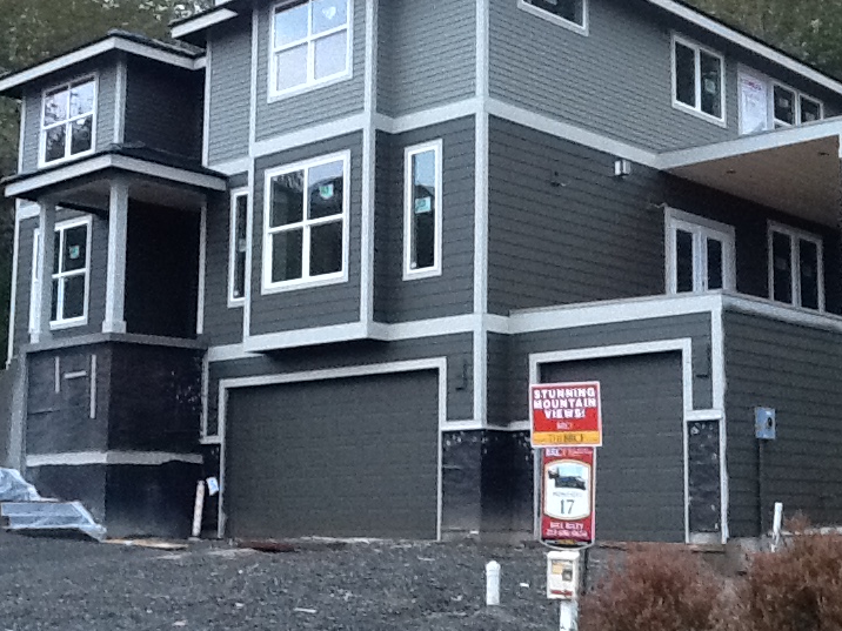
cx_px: 506
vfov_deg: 24.8
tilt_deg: +8.4
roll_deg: +0.5
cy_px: 309
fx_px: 1435
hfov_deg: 32.6
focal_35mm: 59
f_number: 2.4
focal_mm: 2.03
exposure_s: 1/30
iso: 200
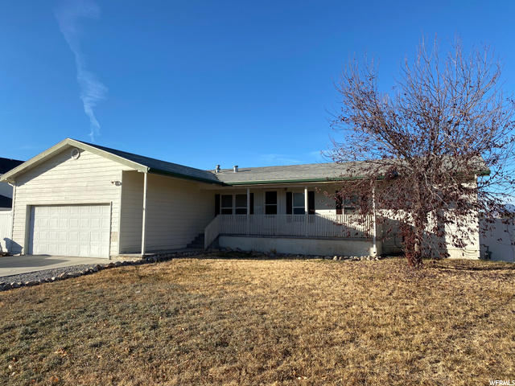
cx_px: 258
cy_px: 193
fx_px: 387
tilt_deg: +3.7
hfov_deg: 67.3
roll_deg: -0.5
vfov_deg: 53.1
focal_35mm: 26
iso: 32
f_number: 1.8
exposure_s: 1/1996
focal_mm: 4.25
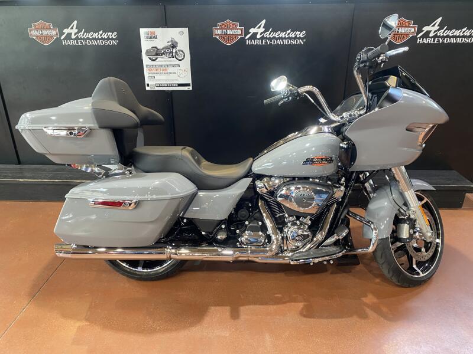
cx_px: 236
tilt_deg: -22.7
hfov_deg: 67.3
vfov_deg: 53.1
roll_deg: -0.2
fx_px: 355
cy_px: 177
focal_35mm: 26
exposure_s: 1/60
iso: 250
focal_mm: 4.25
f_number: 1.8
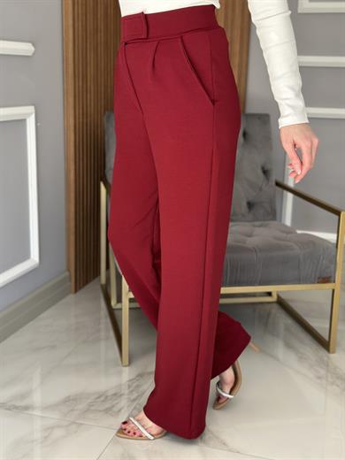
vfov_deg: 39.7
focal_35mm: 48
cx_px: 172
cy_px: 230
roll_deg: -1.9
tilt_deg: -14.4
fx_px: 638
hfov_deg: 30.3
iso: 125
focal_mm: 6.86
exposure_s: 1/171
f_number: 1.78
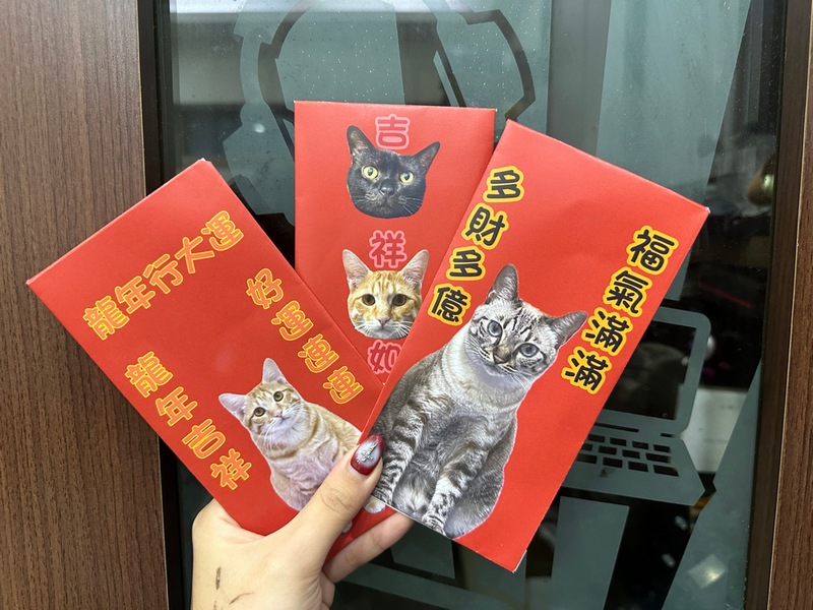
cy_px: 305
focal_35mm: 24
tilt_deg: -7.0
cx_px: 406
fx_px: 564
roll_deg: +0.0
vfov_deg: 56.8
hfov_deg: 71.6
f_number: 1.78
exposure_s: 1/60
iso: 400
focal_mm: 6.86
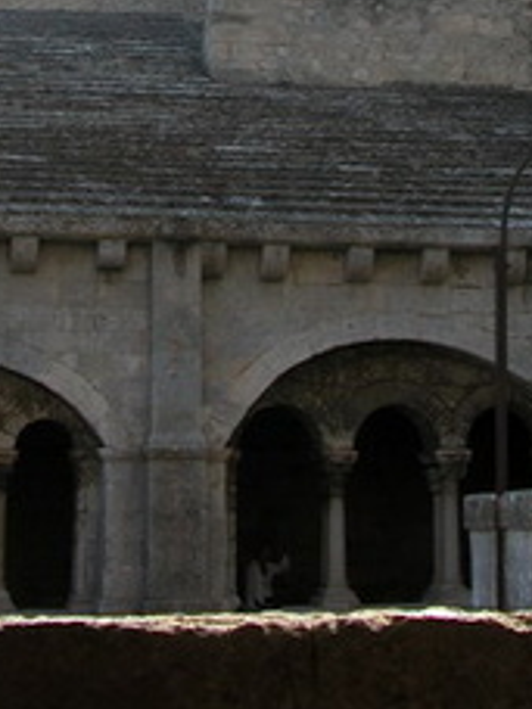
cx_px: 330
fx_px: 1885
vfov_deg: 20.6
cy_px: 0
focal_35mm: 92
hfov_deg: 16.0
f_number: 5.6
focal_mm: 8.9
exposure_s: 1/246
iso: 100
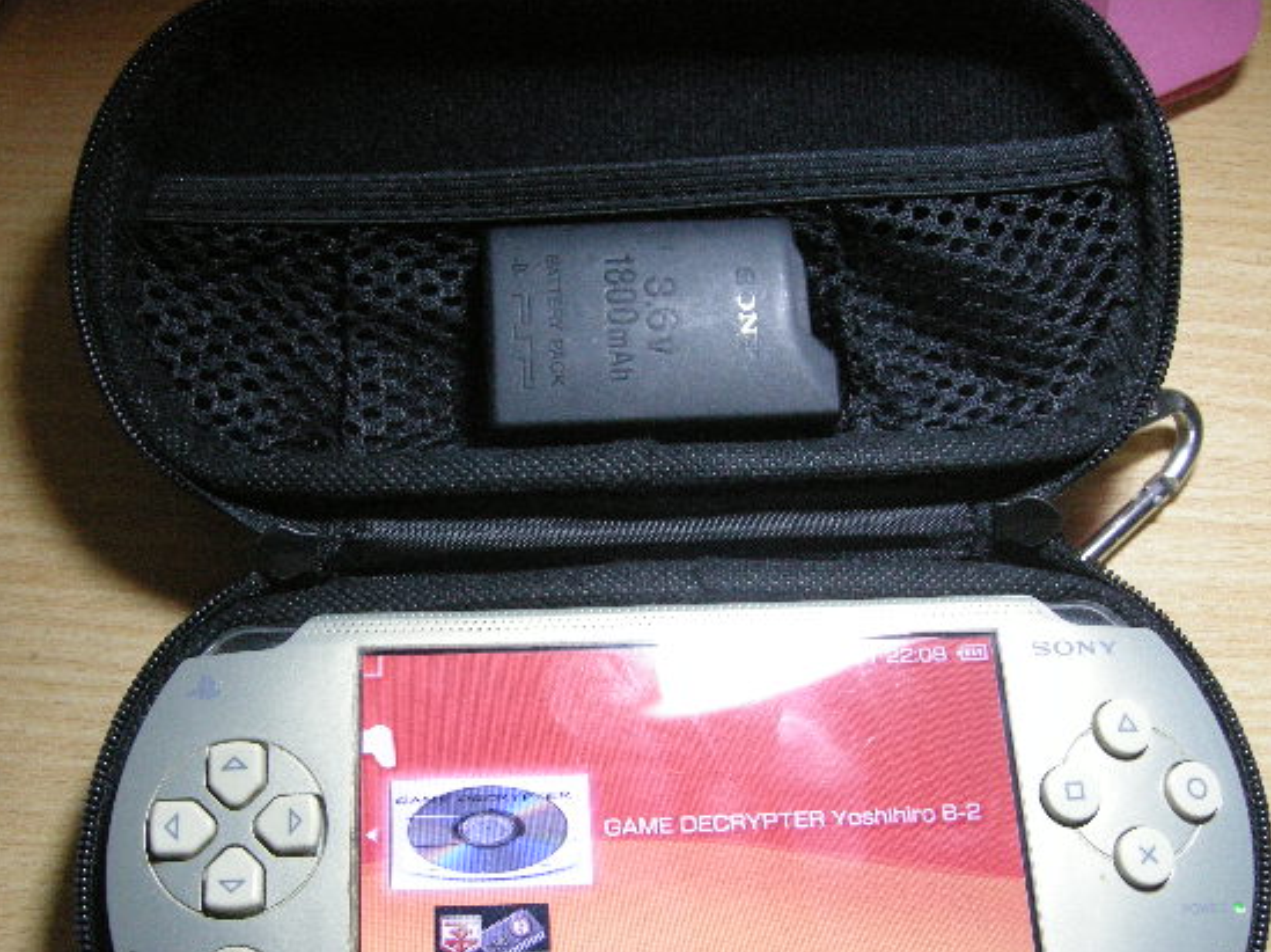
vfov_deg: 34.2
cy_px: 551
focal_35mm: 42
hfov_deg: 44.8
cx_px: 618
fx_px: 1541
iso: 400
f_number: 2.7
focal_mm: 7.5
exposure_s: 1/27.5
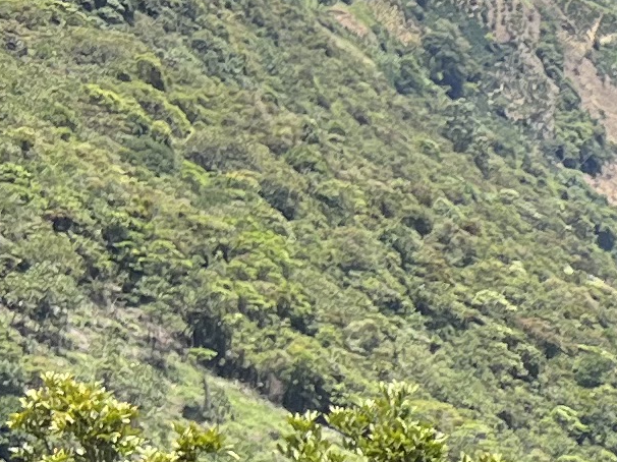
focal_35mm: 173
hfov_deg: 10.0
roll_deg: -0.6
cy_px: 902
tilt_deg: -17.6
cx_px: 1483
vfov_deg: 8.2
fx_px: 3082
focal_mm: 5.7
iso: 50
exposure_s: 1/982
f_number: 1.5
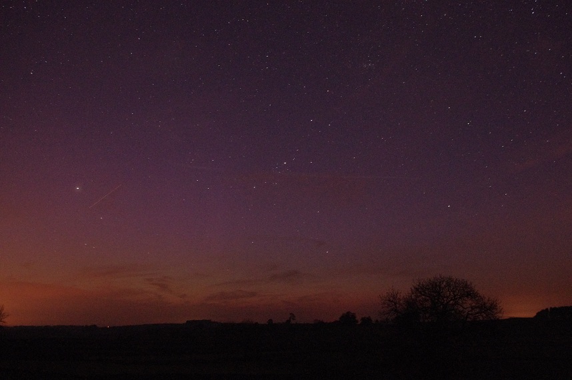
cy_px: 190
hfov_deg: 49.6
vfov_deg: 34.1
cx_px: 286
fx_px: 619
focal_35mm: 39
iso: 3200
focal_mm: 26.25
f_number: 5.6
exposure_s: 30
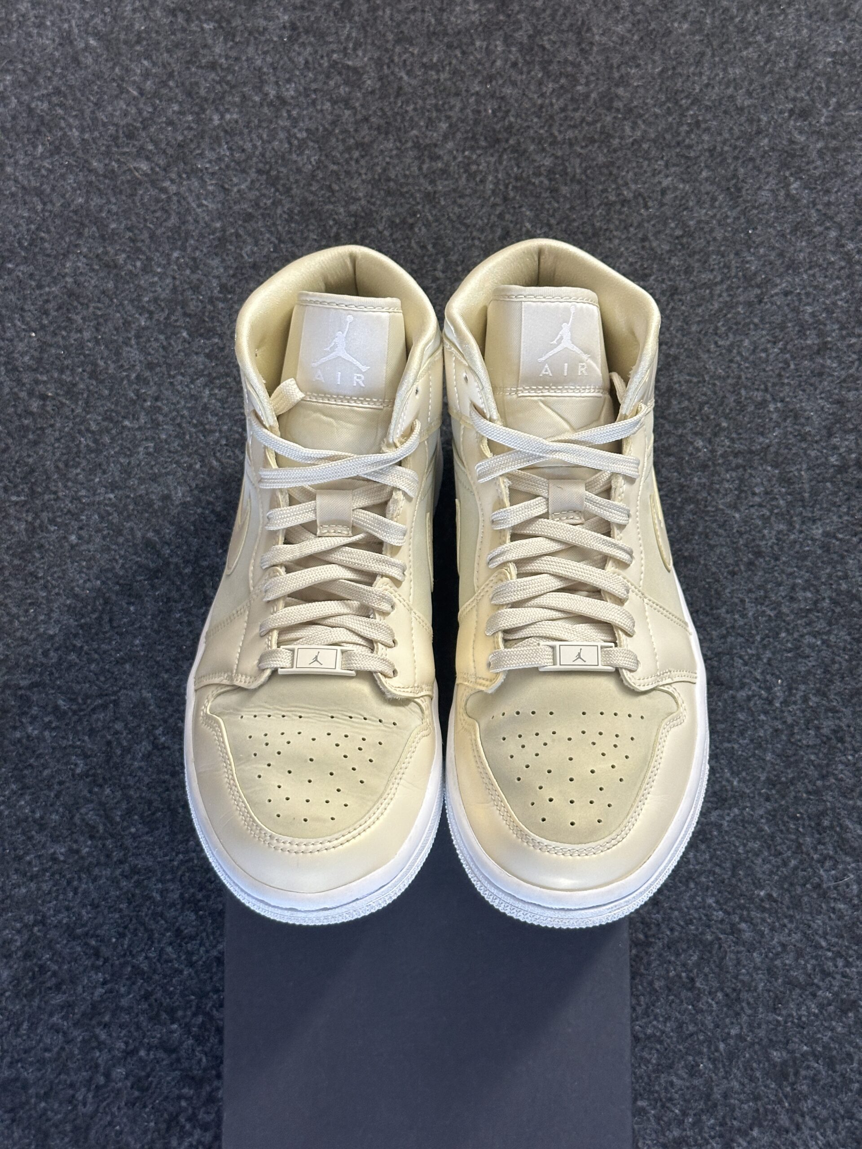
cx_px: 431
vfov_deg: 39.7
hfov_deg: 30.3
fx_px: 1594
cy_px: 574
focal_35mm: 48
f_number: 1.78
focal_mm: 6.86
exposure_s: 1/50
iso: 250
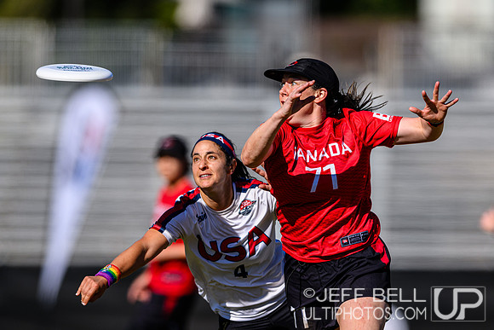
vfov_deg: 2.2
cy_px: 217
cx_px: 296
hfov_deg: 3.4
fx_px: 8396
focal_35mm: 612
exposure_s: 1/2500
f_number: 3.2
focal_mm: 400
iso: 100
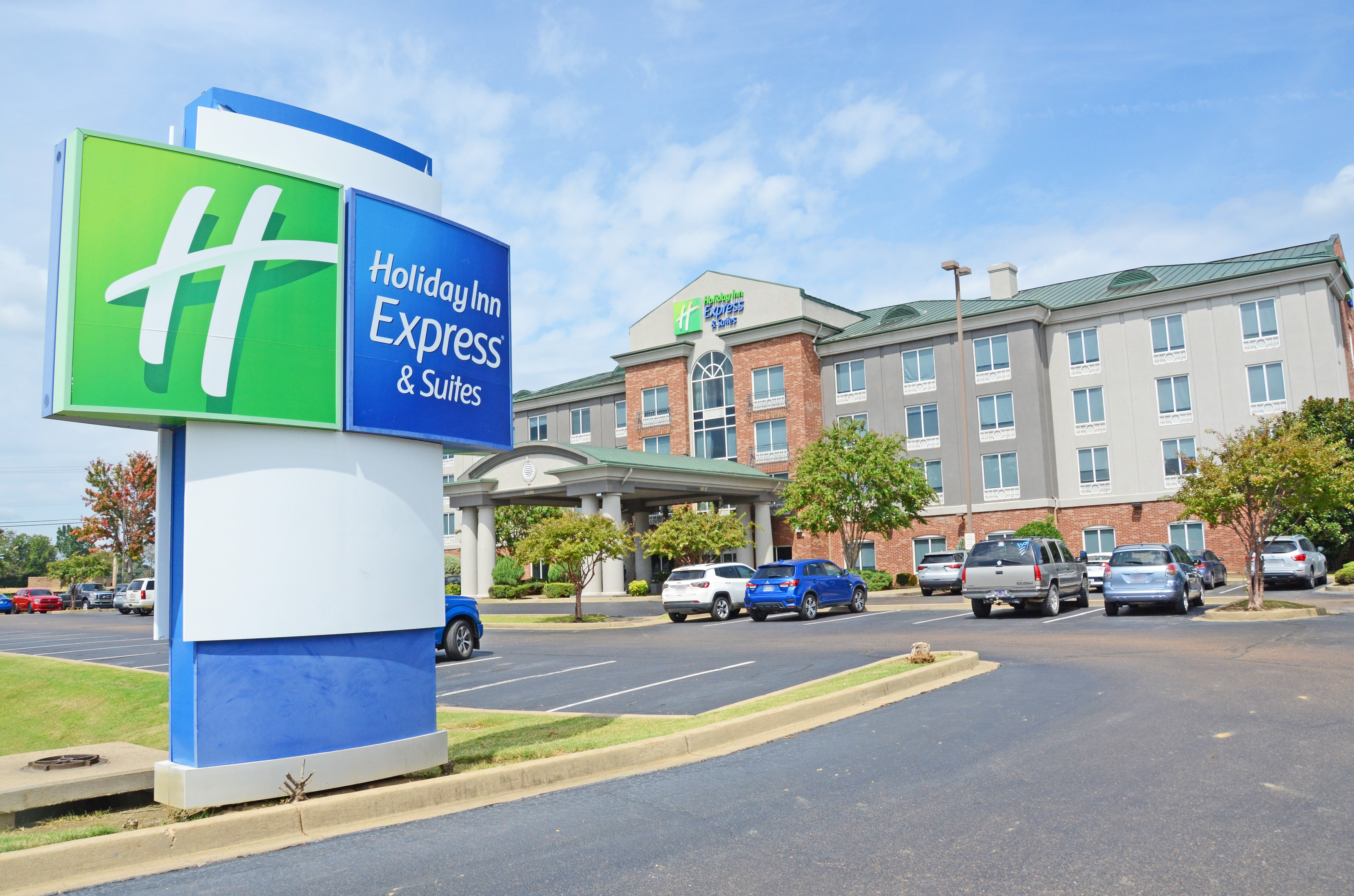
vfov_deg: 47.7
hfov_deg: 67.5
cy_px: 448
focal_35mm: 27
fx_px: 1013
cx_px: 677
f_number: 8
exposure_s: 1/1250
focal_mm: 18
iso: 400
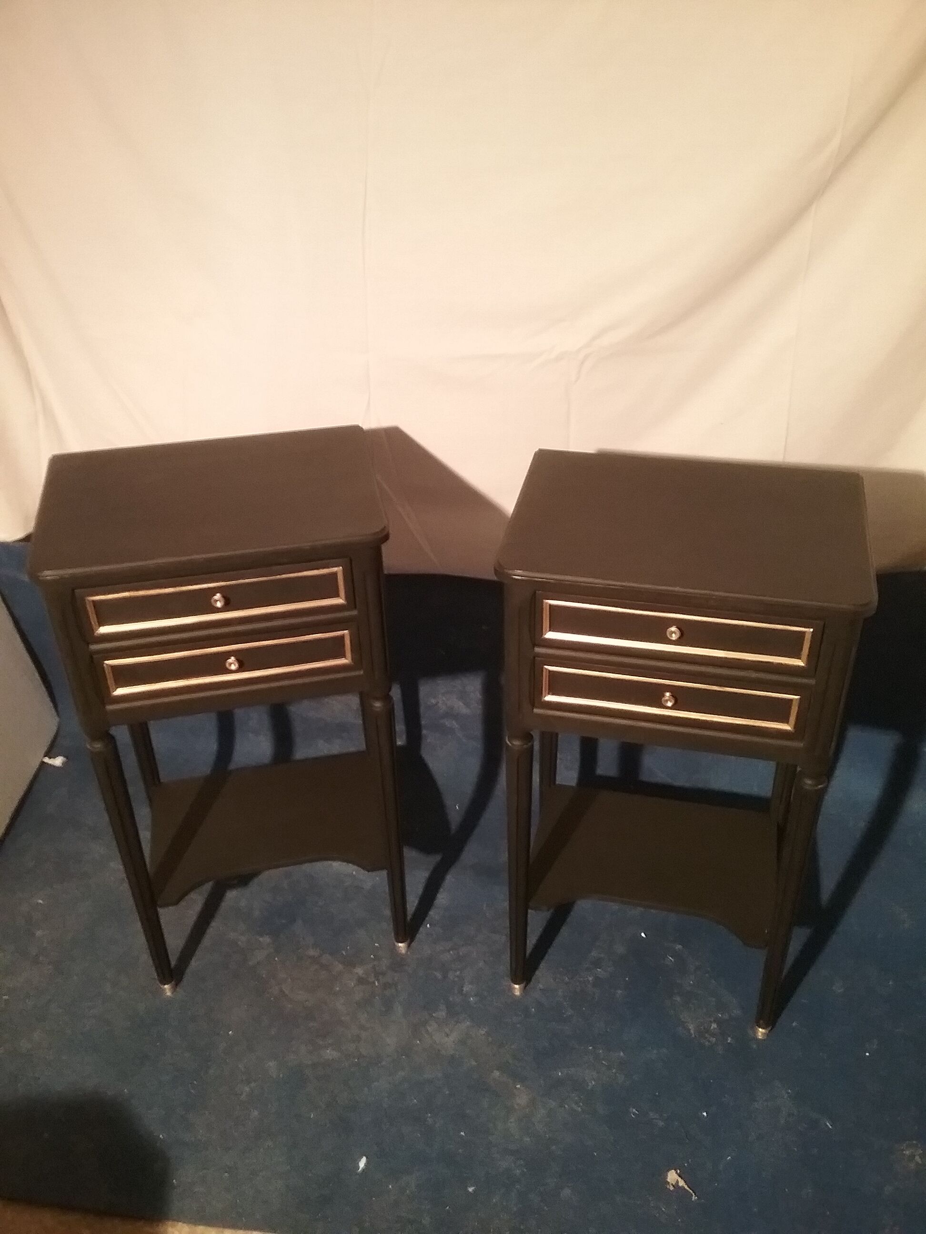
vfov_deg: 58.4
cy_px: 617
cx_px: 463
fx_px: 1106
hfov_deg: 45.4
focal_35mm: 31
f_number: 2.2
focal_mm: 3.3
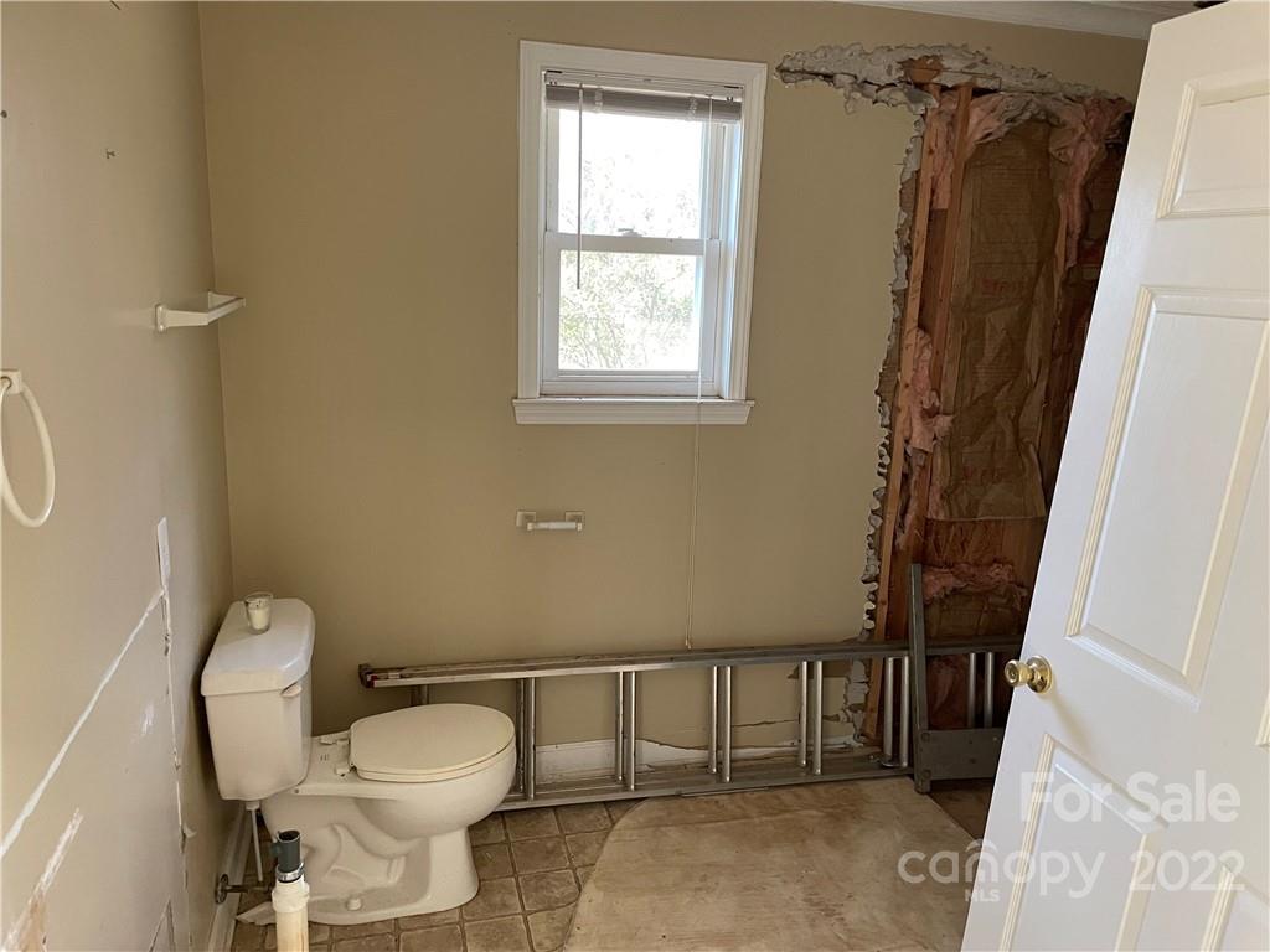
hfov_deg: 67.3
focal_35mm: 26
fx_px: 954
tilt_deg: -12.0
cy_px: 476
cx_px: 635
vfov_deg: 53.1
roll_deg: -2.8
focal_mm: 4.2
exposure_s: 1/60
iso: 250
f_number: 1.6
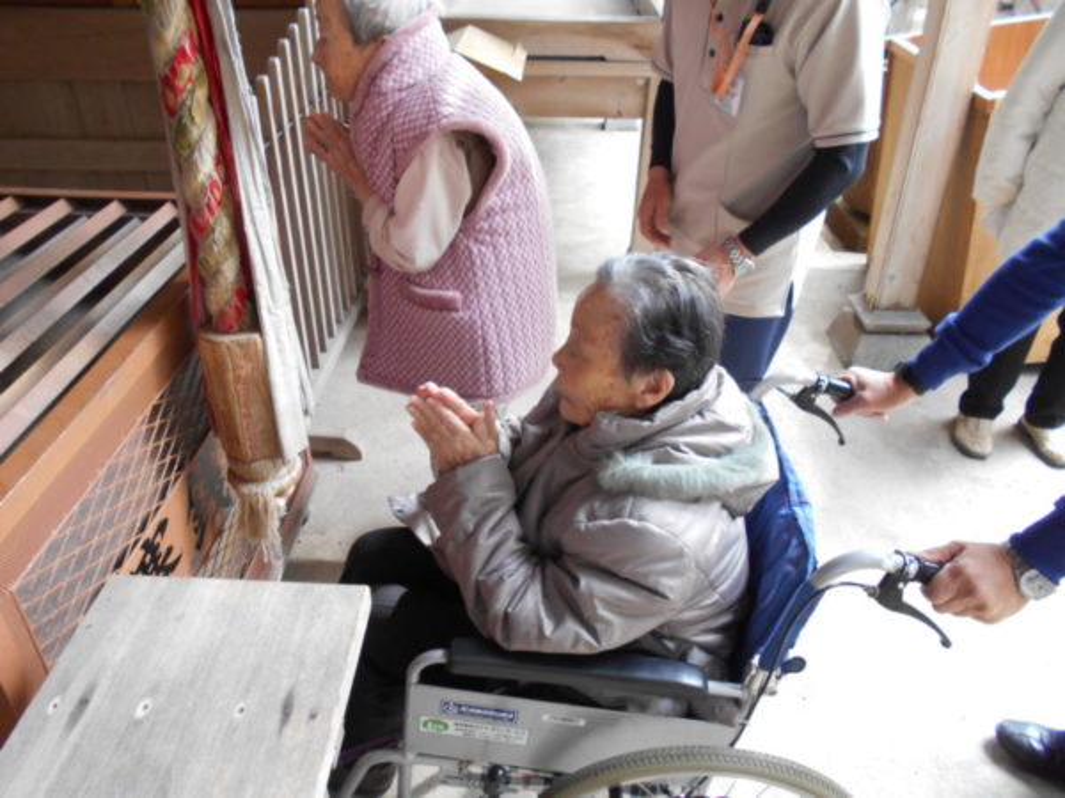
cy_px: 399
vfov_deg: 53.1
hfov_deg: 67.3
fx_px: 800
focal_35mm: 26
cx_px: 532
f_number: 3.2
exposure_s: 1/30
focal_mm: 4.6
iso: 160
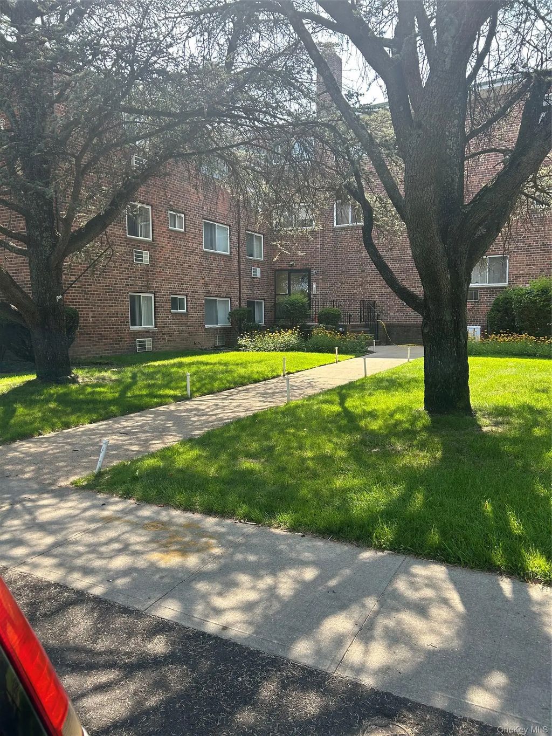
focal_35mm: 26
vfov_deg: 67.3
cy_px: 368
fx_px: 553
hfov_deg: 53.1
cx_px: 276
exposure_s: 1/692
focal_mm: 5.7
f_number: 1.5
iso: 50
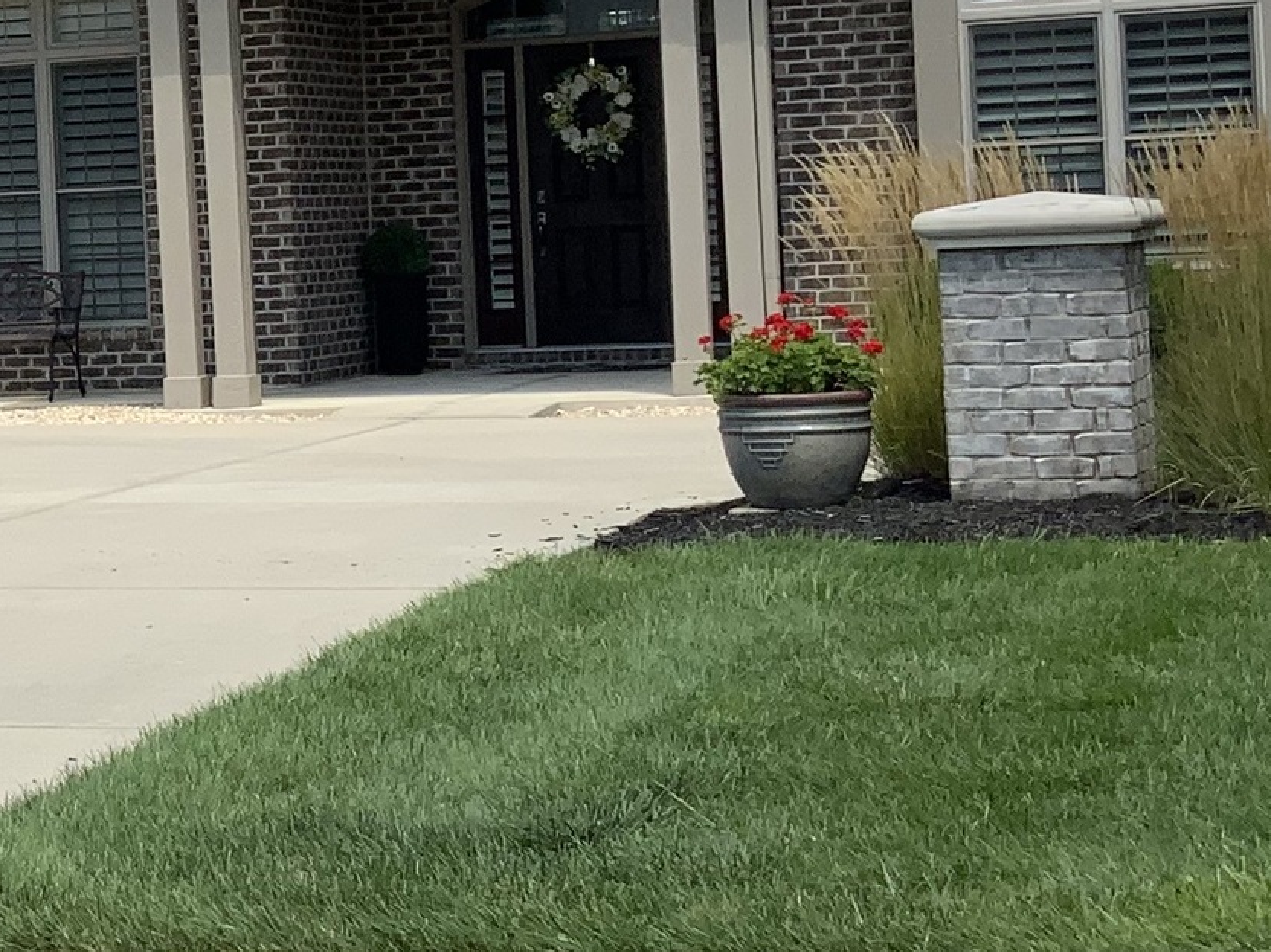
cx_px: -322
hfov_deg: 17.4
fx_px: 3927
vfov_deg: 13.8
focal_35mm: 107
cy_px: 259
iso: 16
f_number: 1.8
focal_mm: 3
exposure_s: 1/1626
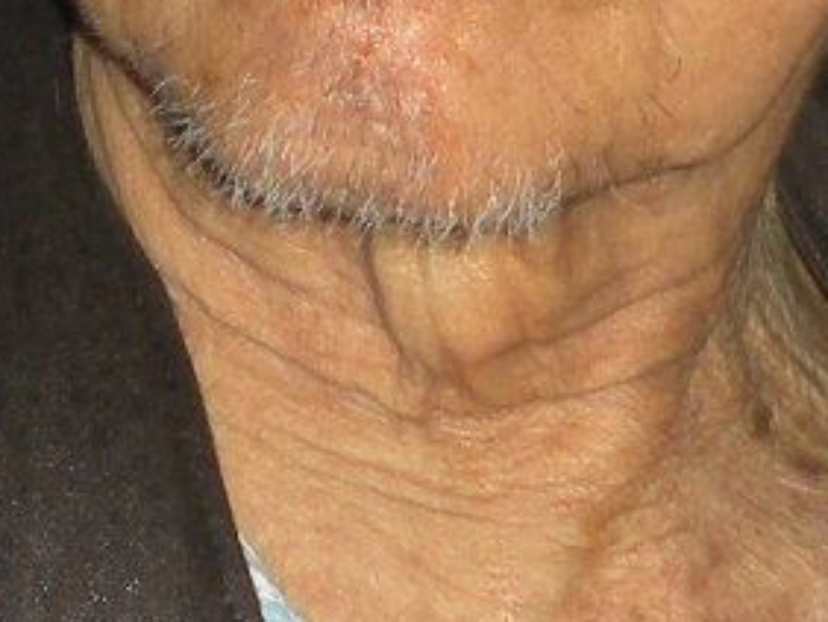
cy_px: -208
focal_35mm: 261
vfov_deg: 5.7
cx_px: 288
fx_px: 6248
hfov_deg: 7.6
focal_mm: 6.3
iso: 89
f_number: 3.5
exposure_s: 1/60
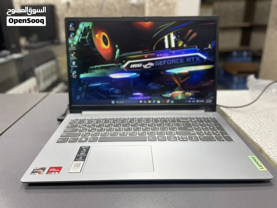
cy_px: 104
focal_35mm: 26
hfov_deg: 67.3
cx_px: 138
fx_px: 208
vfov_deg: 53.1
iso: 50
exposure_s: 1/100
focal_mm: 4.2
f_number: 1.6
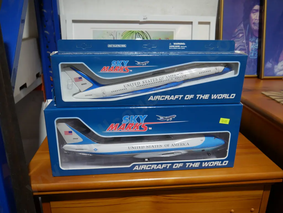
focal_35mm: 28
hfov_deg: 63.4
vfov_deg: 49.8
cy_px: 106
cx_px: 142
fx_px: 229
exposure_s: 1/60
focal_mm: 14
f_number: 3.5
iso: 250
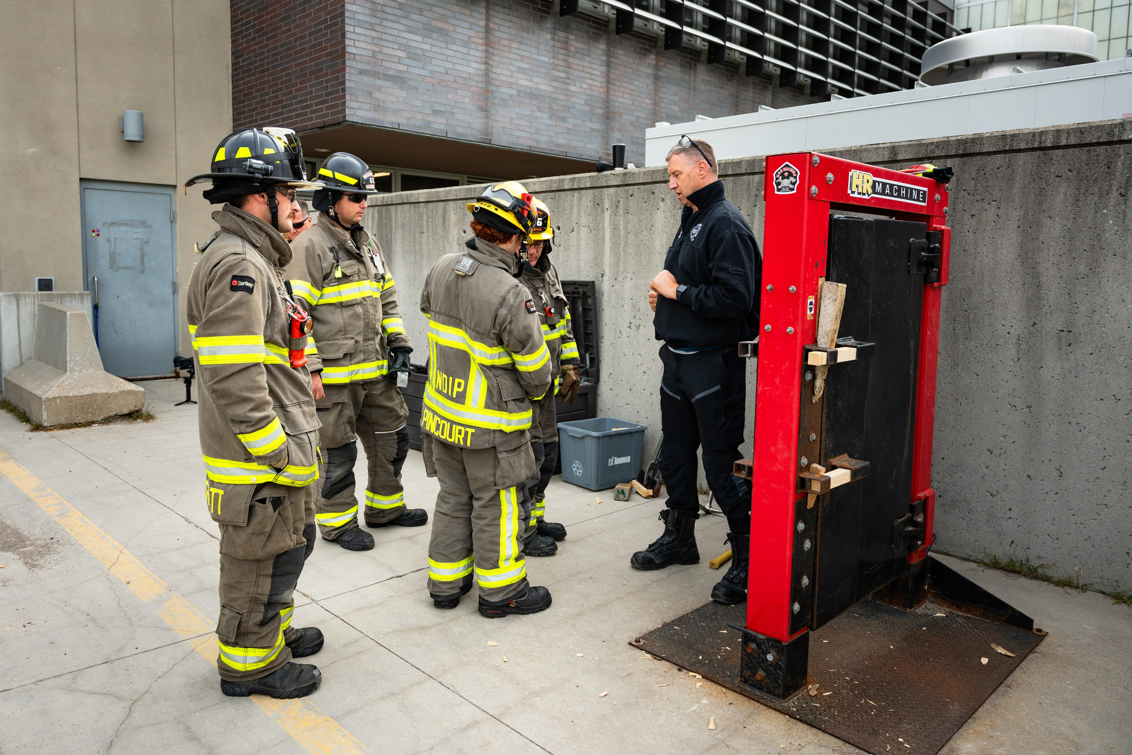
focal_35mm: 26
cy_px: 347
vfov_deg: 49.4
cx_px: 521
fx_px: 821
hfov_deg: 69.1
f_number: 2.8
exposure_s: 1/1250
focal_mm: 24
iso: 200
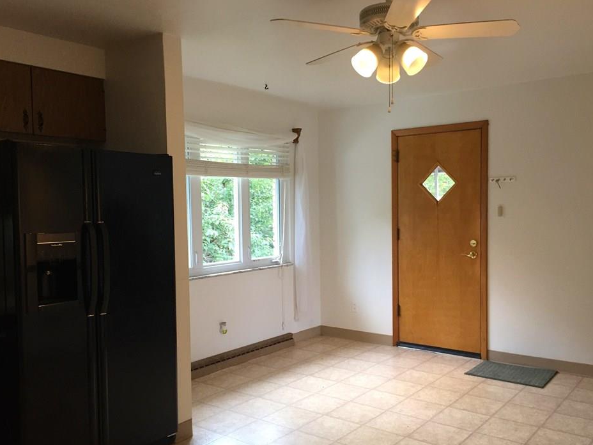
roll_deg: +0.4
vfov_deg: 44.1
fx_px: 548
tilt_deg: -2.8
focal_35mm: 32
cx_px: 320
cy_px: 235
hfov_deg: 56.8
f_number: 2.2
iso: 50
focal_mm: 4.15
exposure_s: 1/30
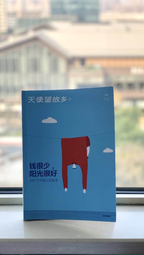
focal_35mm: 57
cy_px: 127
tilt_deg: -16.3
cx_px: 74
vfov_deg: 36.6
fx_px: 387
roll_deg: -0.6
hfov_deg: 21.1
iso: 25
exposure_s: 1/122
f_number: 2.4
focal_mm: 6
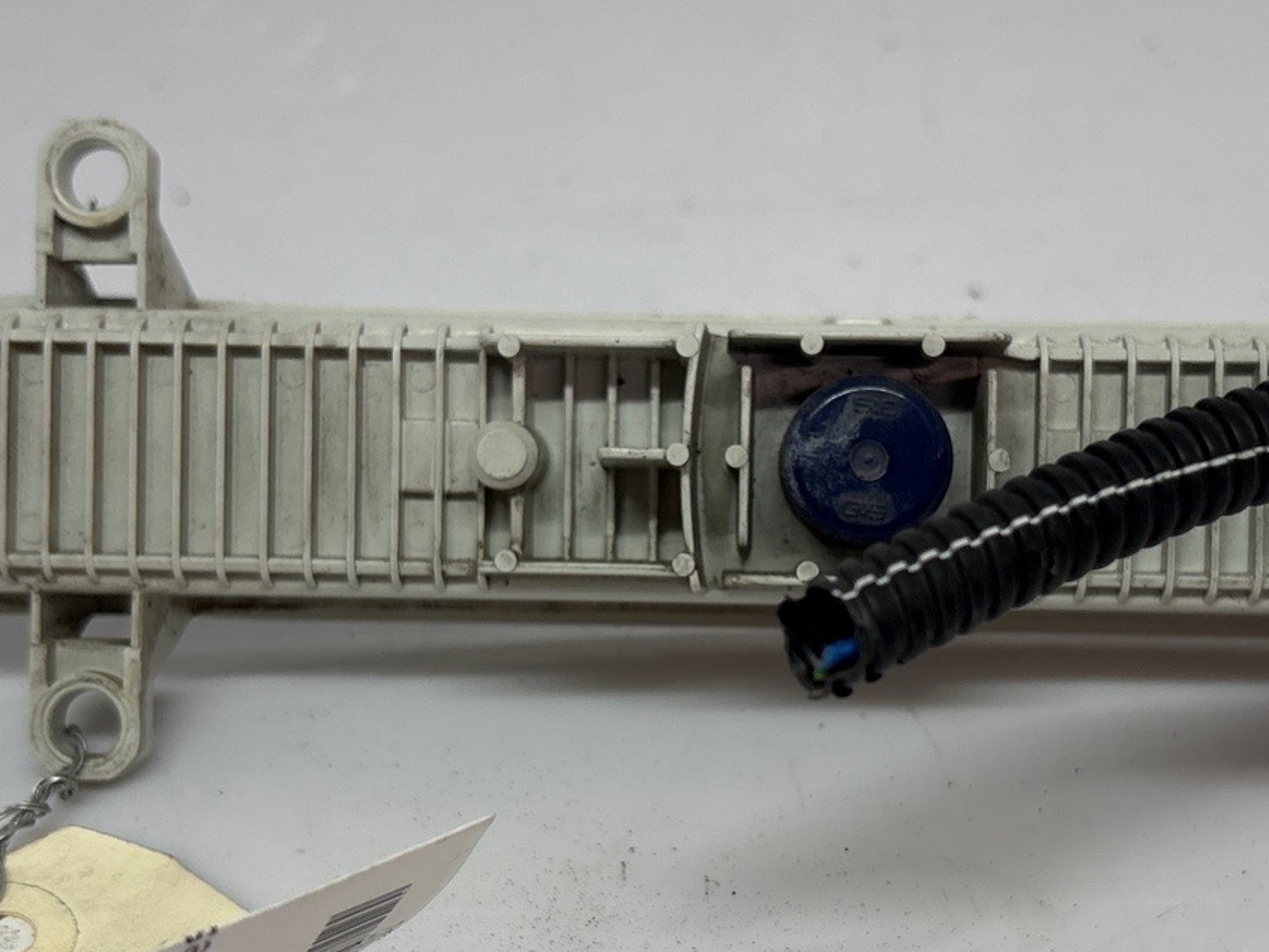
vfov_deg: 24.8
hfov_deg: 32.6
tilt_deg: -31.6
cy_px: 579
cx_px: 734
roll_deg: +0.4
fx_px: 2164
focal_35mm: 59
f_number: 1.6
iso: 80
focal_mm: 5.96
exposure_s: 1/100
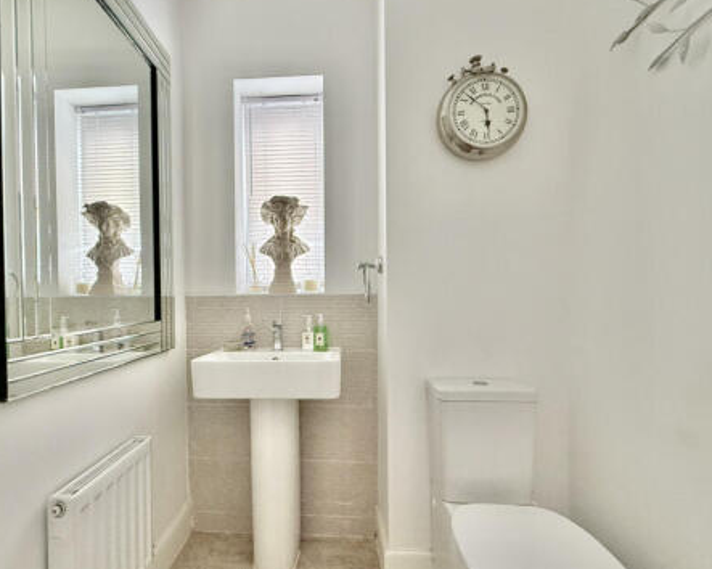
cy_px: 301
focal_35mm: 18
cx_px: 306
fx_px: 379
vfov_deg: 73.7
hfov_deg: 85.9
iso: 400
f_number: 2.2
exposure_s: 1/79
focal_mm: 2.22
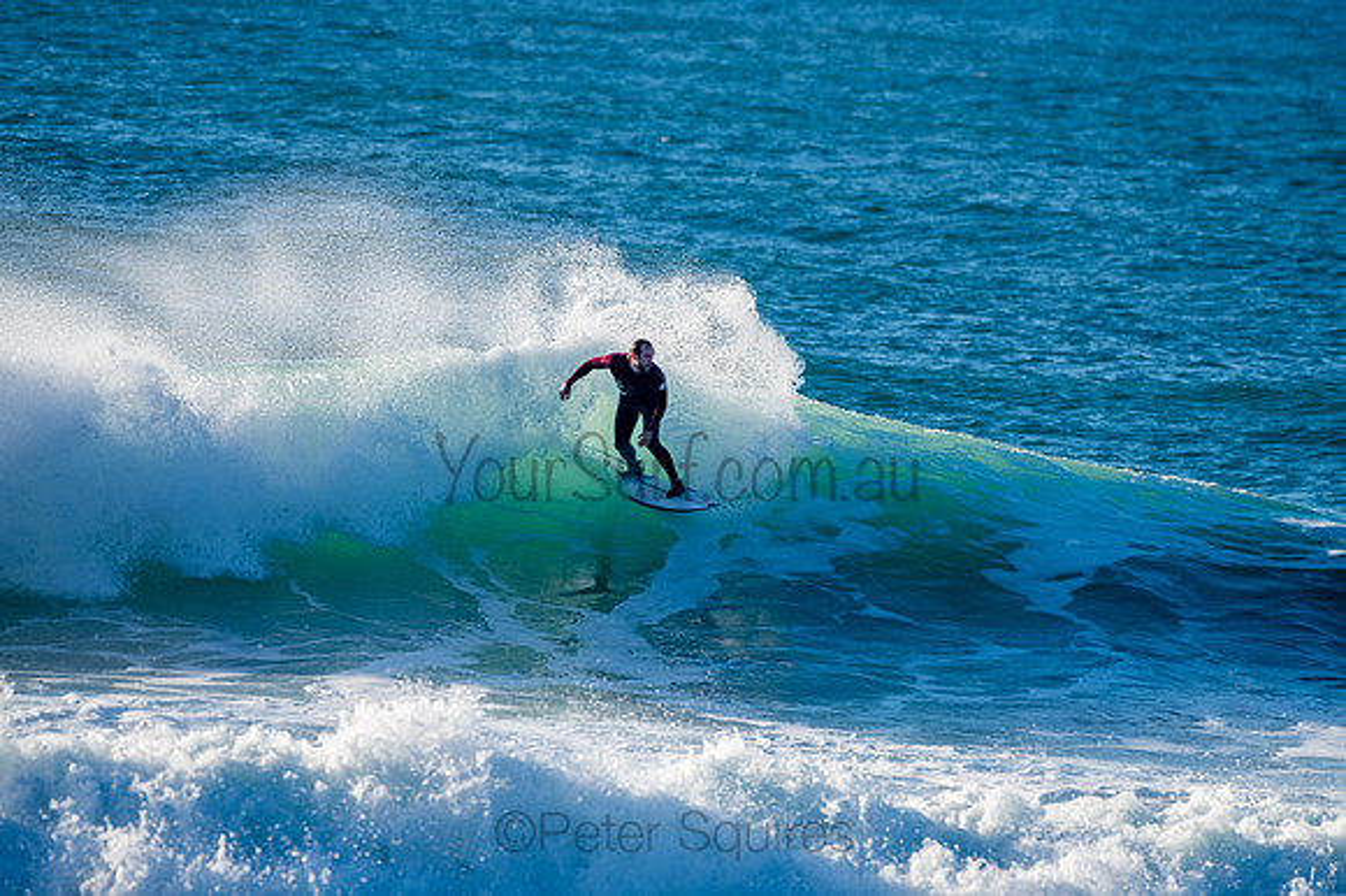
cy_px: 448
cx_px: 673
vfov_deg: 2.2
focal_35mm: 613
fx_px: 22896
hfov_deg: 3.4
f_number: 7.1
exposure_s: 1/320
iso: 64
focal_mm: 500
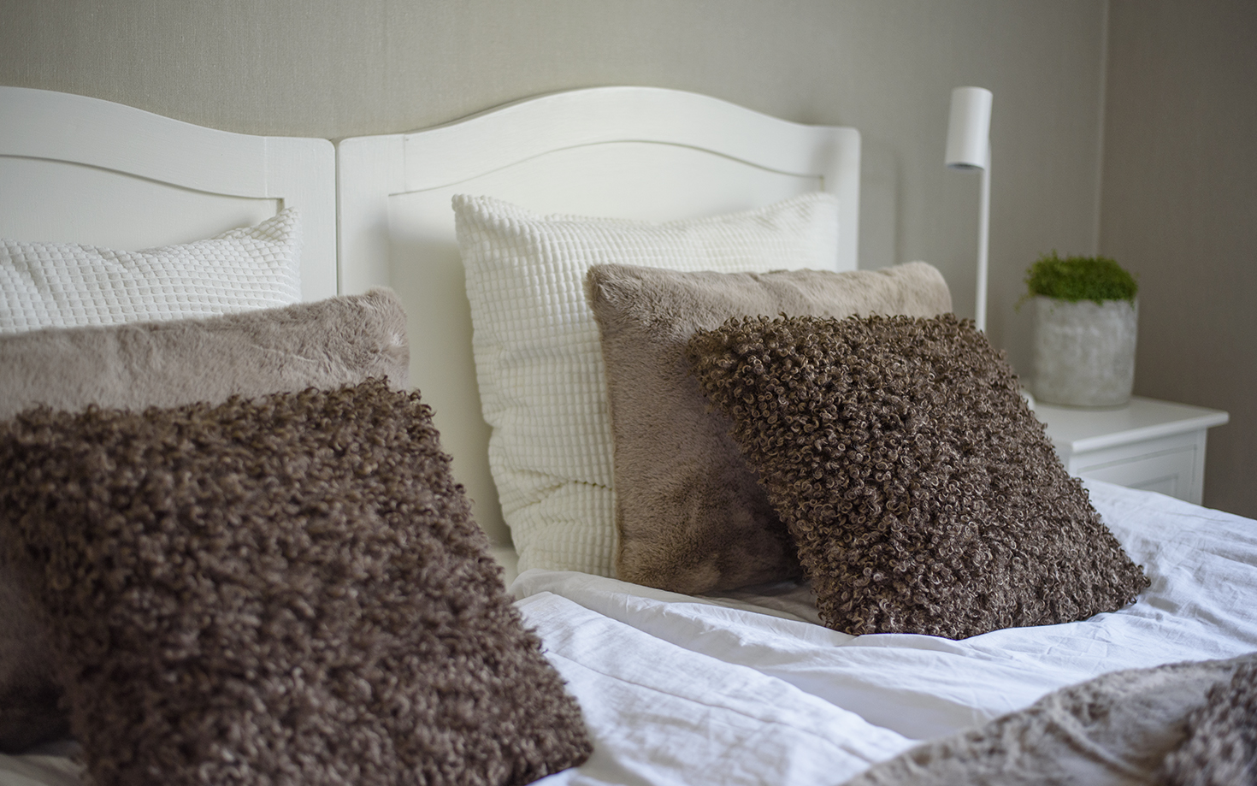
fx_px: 1782
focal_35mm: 52
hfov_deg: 38.9
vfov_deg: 24.9
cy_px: 420
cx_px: 624
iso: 640
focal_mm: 50
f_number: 2
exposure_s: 1/200
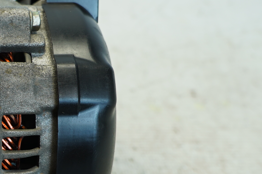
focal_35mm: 78
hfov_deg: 24.0
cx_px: -40
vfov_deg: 17.3
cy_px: 144
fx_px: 567
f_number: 4
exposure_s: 1/60
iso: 200
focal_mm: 20
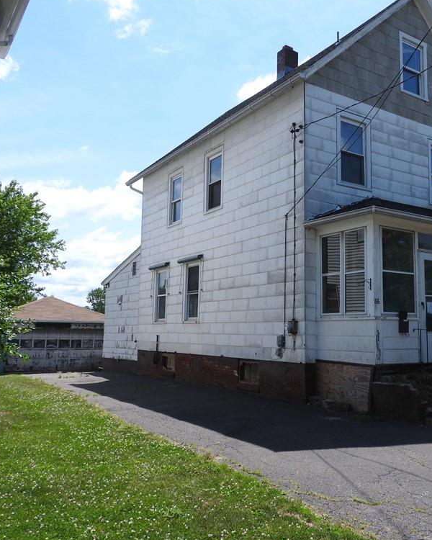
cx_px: 289
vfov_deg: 55.7
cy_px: 266
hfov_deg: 45.1
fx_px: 511
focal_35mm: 32
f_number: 3.3
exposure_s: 1/1600
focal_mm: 4.3
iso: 100
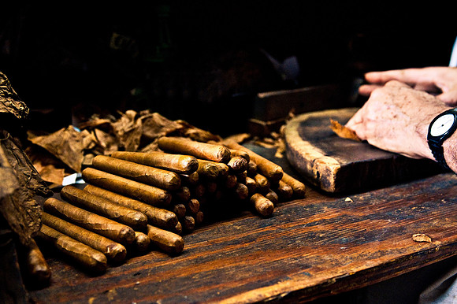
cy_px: 152
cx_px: 228
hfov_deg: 46.4
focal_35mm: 42
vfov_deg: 31.9
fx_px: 533
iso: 2000
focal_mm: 42
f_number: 4.5
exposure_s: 1/125
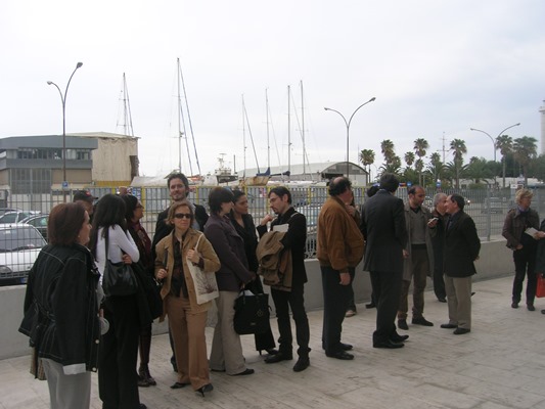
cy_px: 204
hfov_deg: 53.9
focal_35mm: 34
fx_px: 535
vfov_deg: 41.8
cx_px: 272
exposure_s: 1/94
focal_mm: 5.7
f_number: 4.9
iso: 50
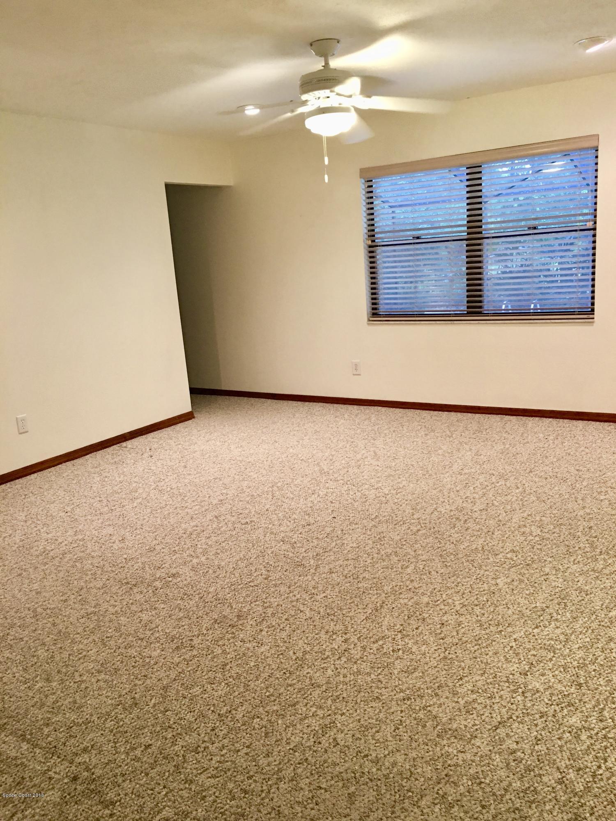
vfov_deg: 61.7
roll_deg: +4.3
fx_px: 688
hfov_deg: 48.2
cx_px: 308
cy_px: 410
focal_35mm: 29
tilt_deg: -11.7
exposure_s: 1/15
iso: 64
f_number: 2.2
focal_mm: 4.15
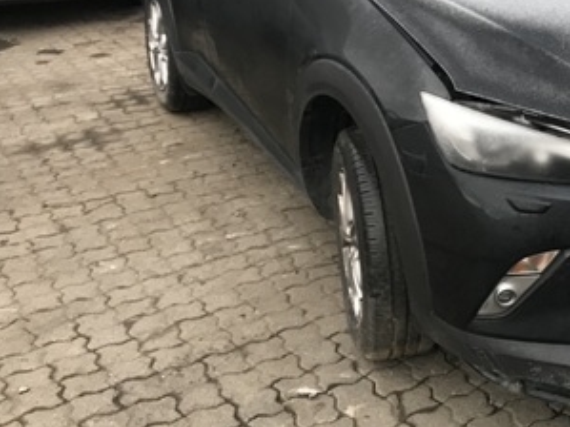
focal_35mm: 60
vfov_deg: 24.2
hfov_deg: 30.0
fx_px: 988
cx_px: 570
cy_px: 126
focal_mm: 3.99
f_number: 1.8
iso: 32
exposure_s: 1/33
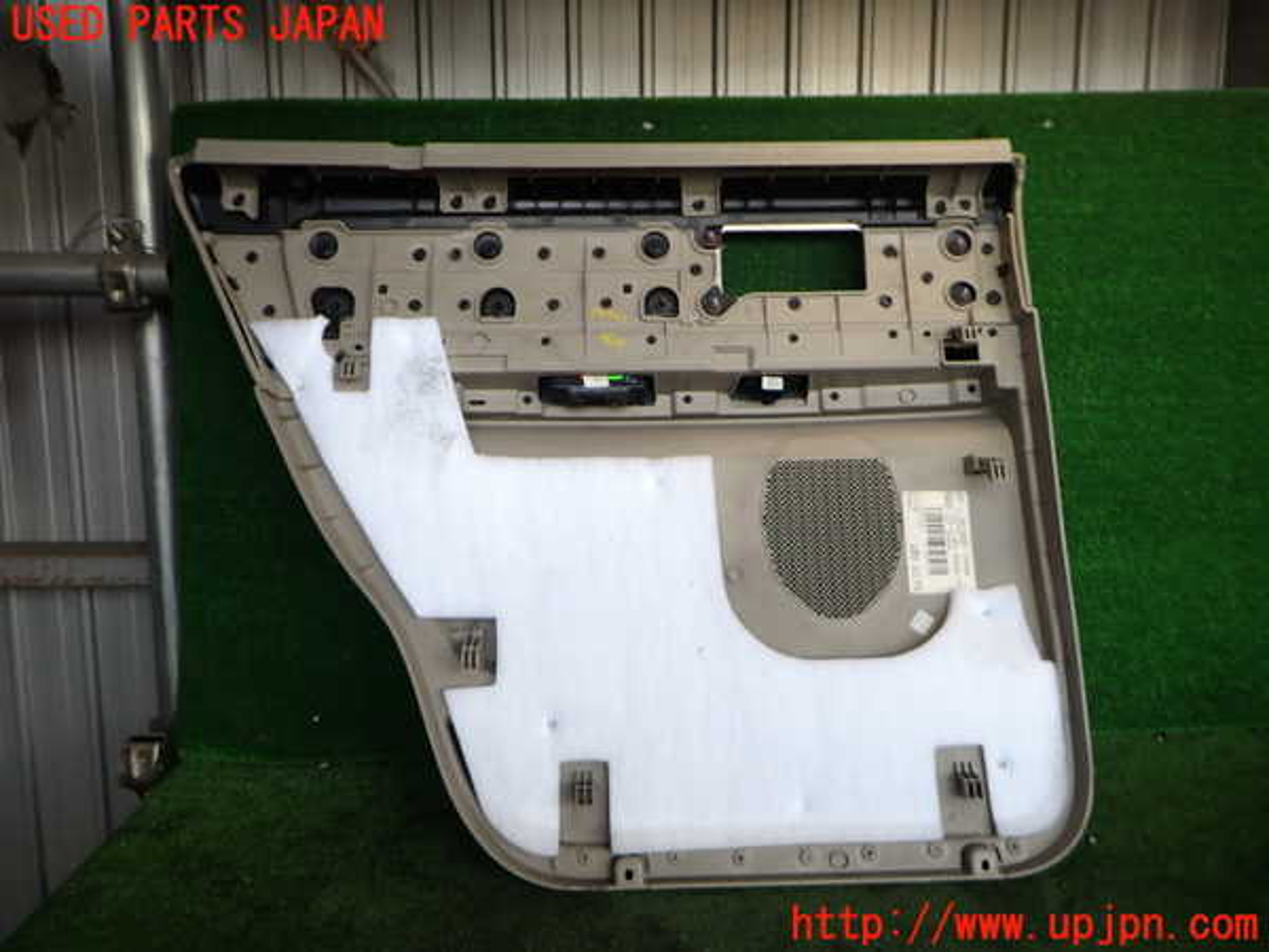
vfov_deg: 54.9
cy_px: 476
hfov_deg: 69.4
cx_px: 634
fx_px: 916
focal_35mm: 25
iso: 100
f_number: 2
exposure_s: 1/200
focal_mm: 4.5
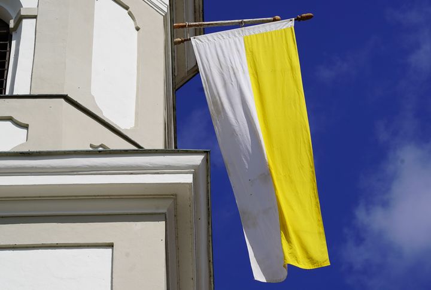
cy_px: 145
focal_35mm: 135
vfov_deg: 10.2
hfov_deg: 15.2
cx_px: 216
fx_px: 1620
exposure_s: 1/400
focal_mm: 135
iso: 100
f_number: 10
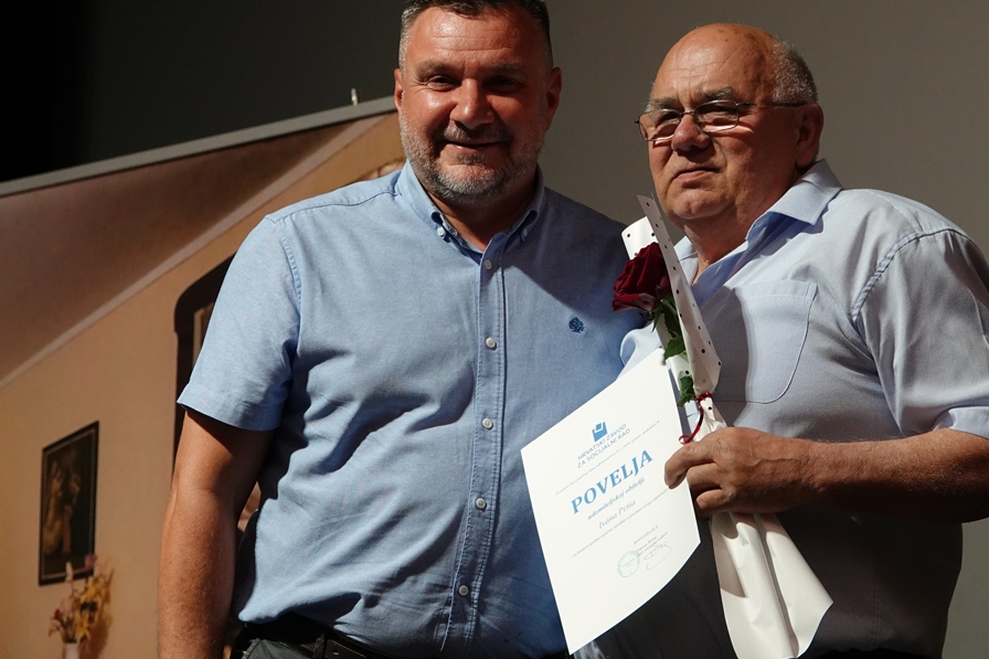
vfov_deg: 6.9
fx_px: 5438
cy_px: 272
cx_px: 608
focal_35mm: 198
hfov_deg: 10.4
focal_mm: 56.39
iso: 800
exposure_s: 1/80
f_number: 4
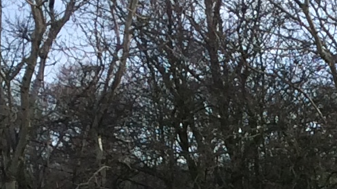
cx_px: 412
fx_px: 1850
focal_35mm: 207
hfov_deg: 10.2
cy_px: 796
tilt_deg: -16.2
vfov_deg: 5.1
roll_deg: +1.9
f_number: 2.2
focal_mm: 4.15
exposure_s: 1/461
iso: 32
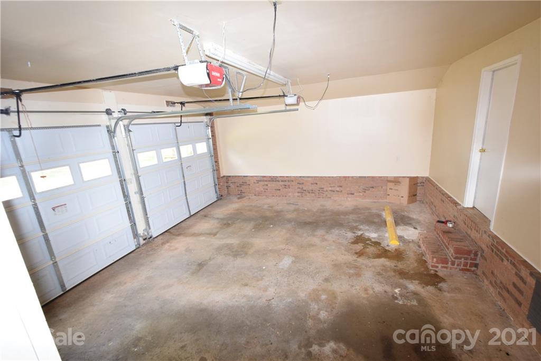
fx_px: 225
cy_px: 180
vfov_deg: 77.3
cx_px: 270
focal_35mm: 15
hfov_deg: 100.4
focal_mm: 10
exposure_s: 1/80
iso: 800
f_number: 4.5
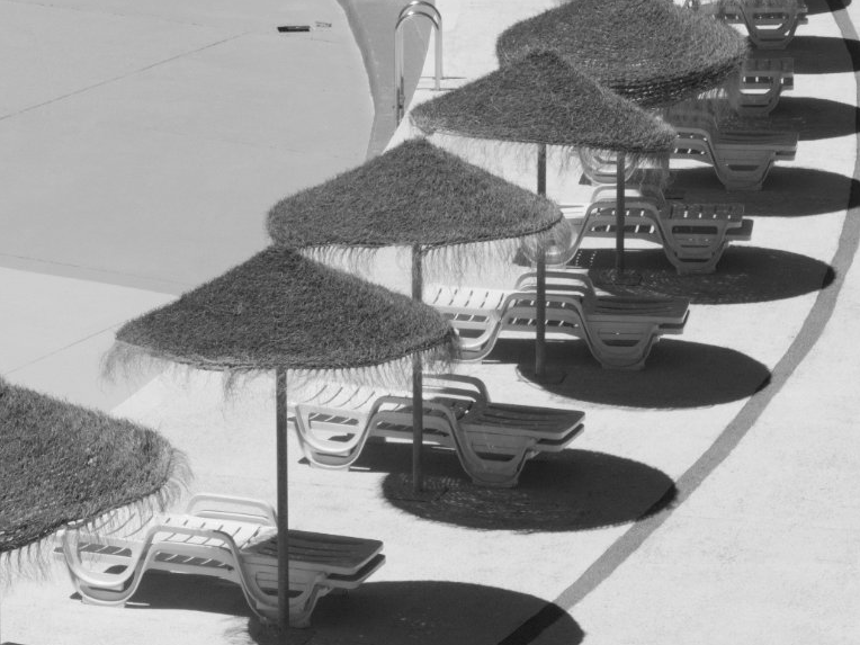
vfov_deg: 9.3
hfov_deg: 12.4
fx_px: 3950
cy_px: 330
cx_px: 424
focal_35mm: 159
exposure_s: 1/1600
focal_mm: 24.2
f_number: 6.3
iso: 200
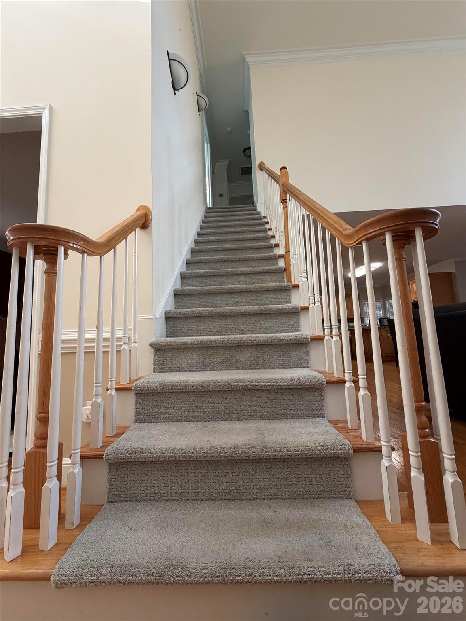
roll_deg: +1.6
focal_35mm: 14
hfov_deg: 85.7
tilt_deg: +6.7
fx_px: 251
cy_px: 310
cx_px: 233
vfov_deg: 102.1
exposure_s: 1/121
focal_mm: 2.22
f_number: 2.2
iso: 250
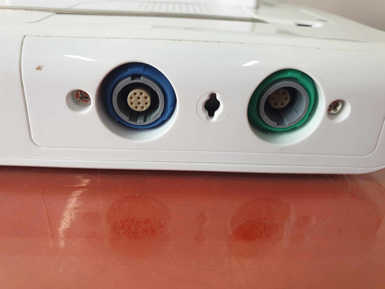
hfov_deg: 67.3
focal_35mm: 26
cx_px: 192
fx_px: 289
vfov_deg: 53.1
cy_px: 144
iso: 200
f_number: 2.4
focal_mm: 4.3
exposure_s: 1/50
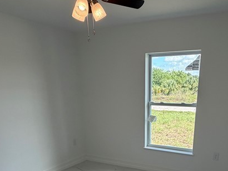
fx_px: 230
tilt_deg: -19.8
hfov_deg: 52.2
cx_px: 140
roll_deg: +0.6
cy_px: 170
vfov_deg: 36.6
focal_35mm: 35
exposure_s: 1/120
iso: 80
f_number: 2.2
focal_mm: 2.22
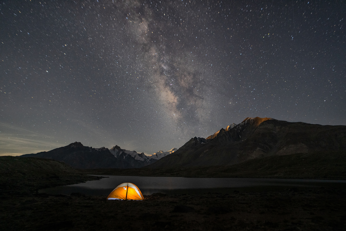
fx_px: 154
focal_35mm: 16
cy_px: 116
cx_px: 173
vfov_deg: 73.7
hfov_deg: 96.7
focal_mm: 16
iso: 2000
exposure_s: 20
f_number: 2.8
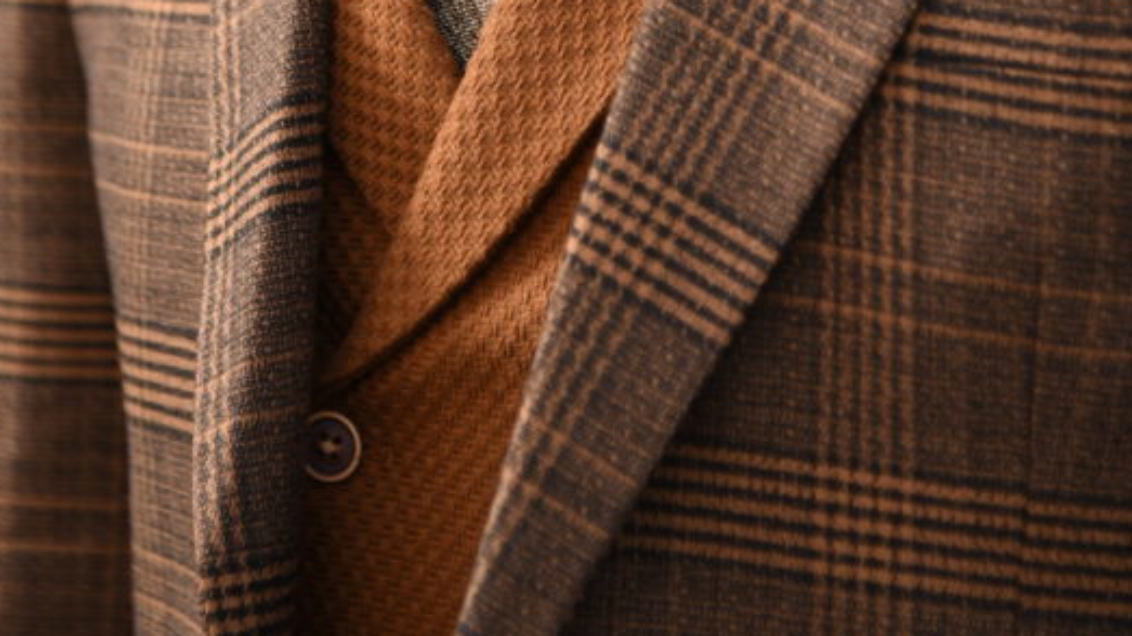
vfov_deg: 7.3
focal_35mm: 164
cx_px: 587
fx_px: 4922
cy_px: -275
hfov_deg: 13.1
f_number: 4
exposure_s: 1/160
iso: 100
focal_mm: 78
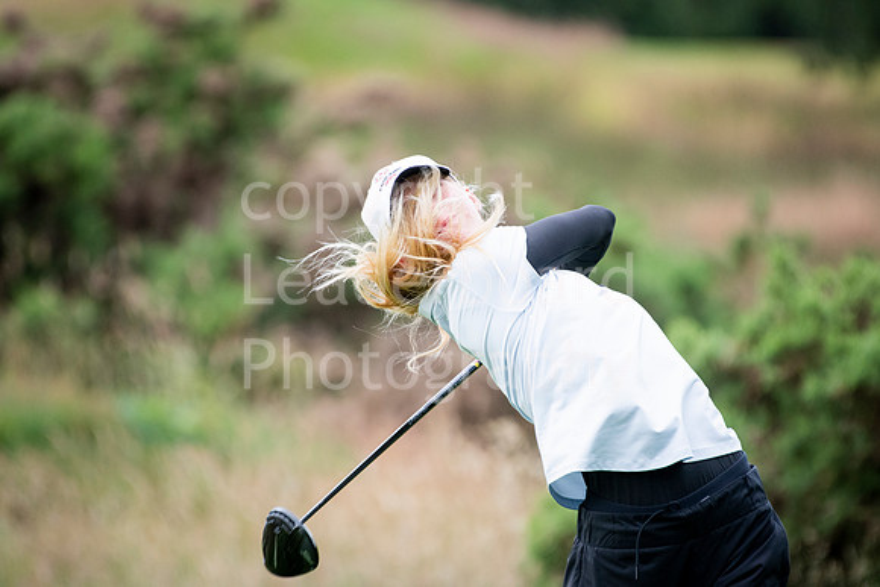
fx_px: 16870
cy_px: 294
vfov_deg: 2.0
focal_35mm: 690
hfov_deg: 3.0
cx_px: 440
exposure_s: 1/1000
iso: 1250
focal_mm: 460
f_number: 5.6
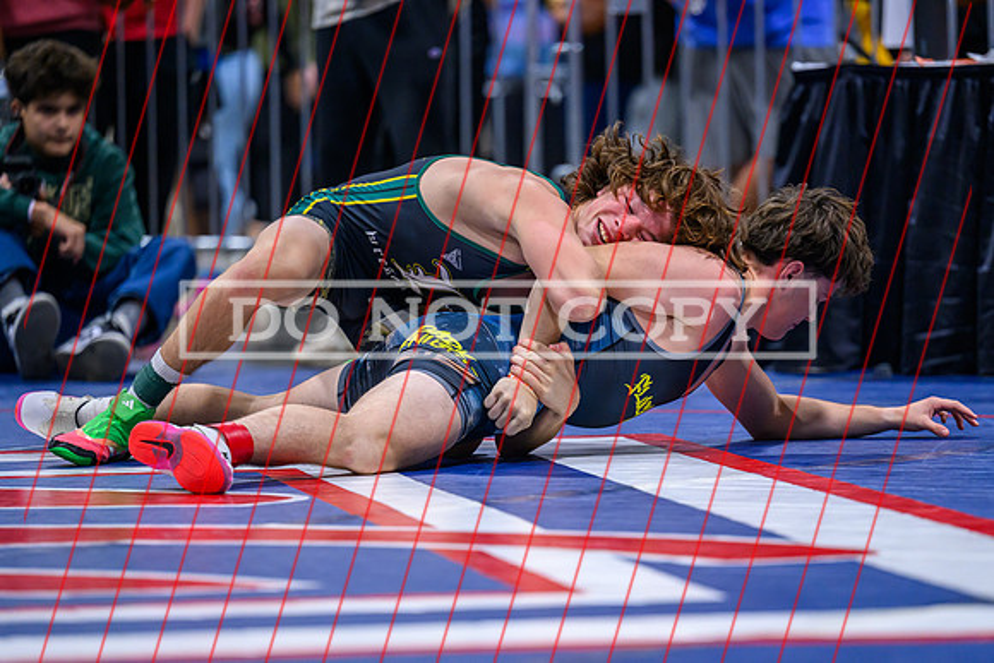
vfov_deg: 6.4
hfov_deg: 9.5
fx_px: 5956
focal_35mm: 216
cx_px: 544
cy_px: 397
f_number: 2.8
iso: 3200
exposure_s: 1/800
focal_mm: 180
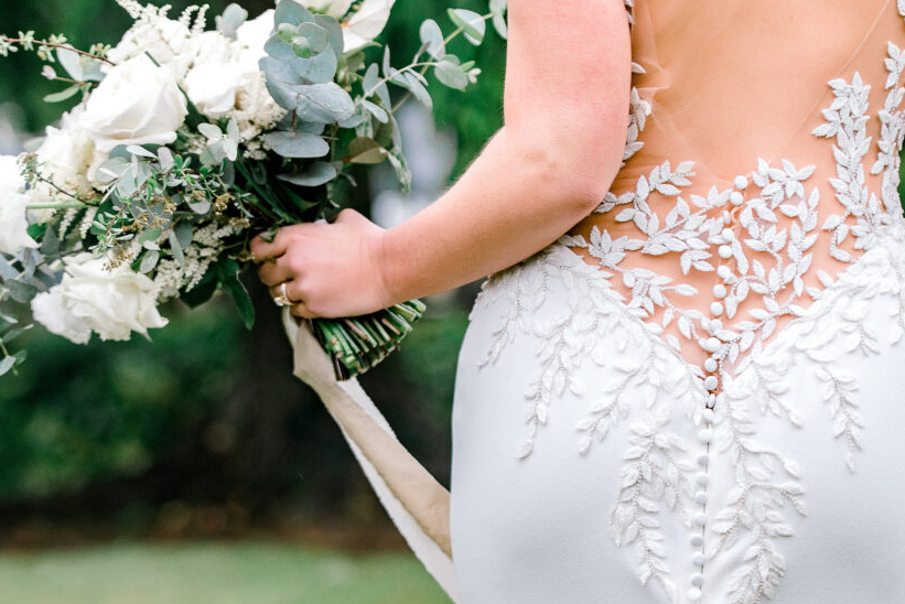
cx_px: 489
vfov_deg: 12.9
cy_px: 312
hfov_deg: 19.3
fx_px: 2666
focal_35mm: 106
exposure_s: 1/320
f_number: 2.8
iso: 400
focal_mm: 85
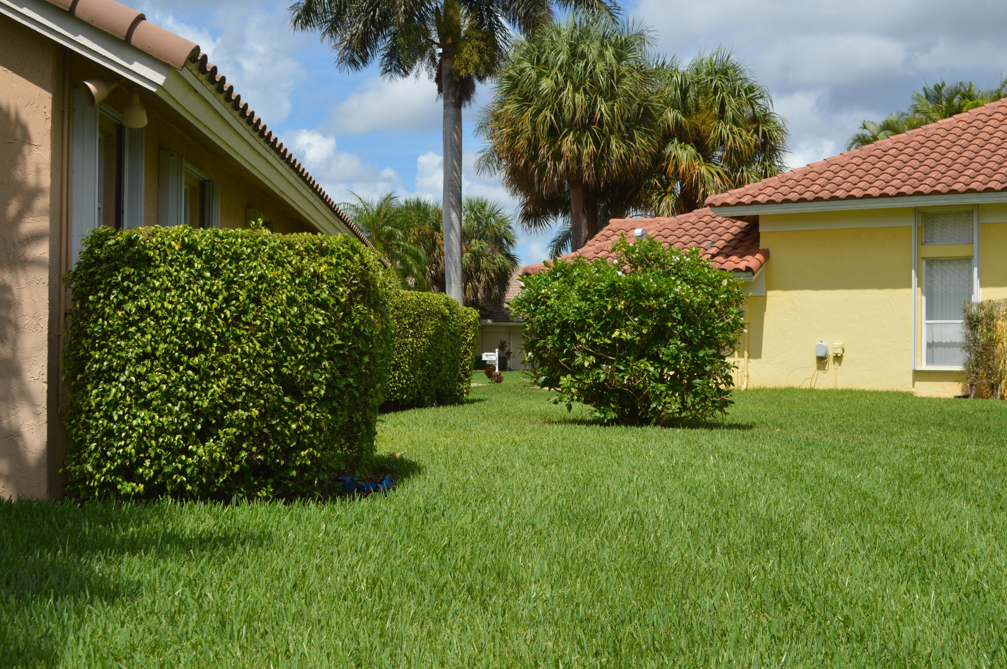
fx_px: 1425
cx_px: 532
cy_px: 329
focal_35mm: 51
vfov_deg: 26.4
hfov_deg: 38.9
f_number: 8
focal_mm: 32
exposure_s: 1/250
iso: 100
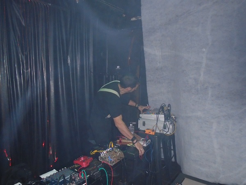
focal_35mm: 26
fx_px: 185
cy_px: 92
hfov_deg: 67.3
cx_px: 123
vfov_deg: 53.1
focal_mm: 4.6
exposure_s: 1/30
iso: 400
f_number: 3.2
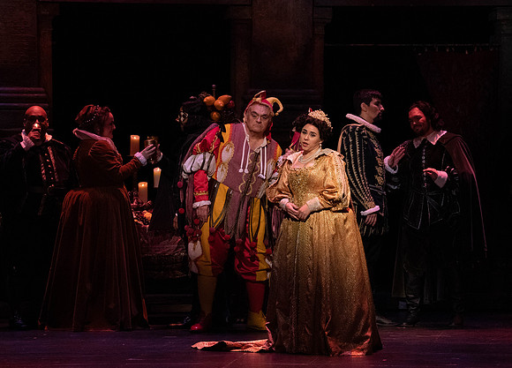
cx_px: 280
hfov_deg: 8.7
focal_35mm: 231
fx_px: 3364
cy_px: 179
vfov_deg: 6.3
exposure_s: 1/250
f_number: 8
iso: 5000
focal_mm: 200
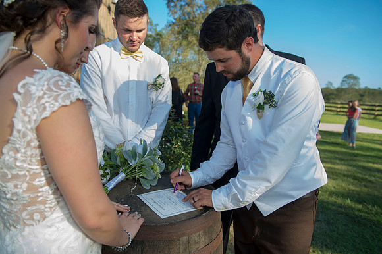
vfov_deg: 47.9
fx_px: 286
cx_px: 191
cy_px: 127
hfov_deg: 67.4
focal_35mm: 27
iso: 200
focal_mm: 27
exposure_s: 1/320
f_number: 4.5
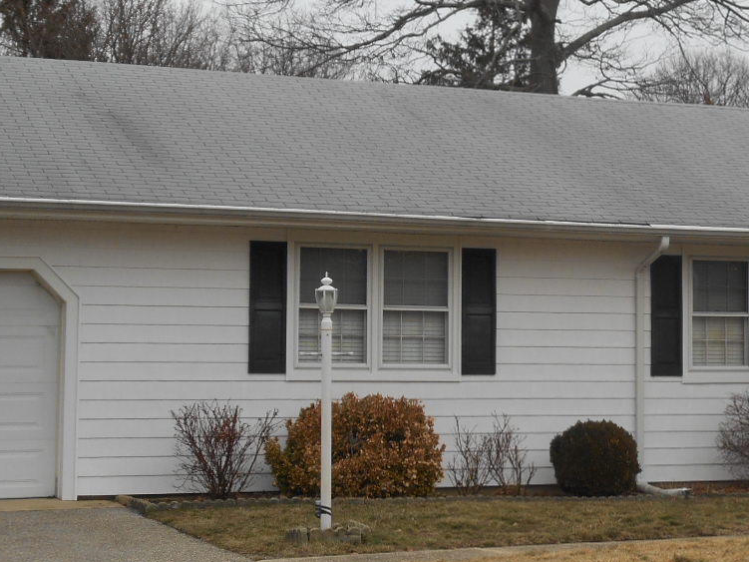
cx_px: 613
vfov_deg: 15.1
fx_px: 2120
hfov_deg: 19.8
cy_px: 272
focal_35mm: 98
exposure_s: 1/320
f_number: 4
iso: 80
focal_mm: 8.3
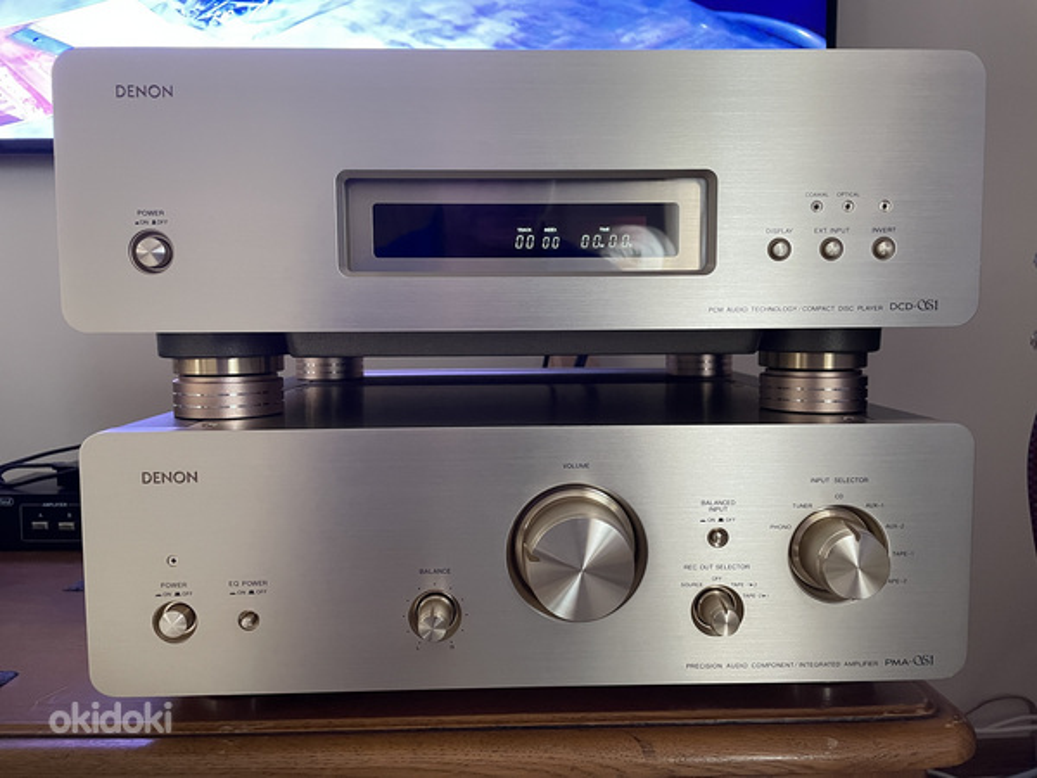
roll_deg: +0.1
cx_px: 518
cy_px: 389
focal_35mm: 26
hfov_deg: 67.3
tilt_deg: -4.6
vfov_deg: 53.1
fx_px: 779
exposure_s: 1/50
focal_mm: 4.2
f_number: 1.6
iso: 500
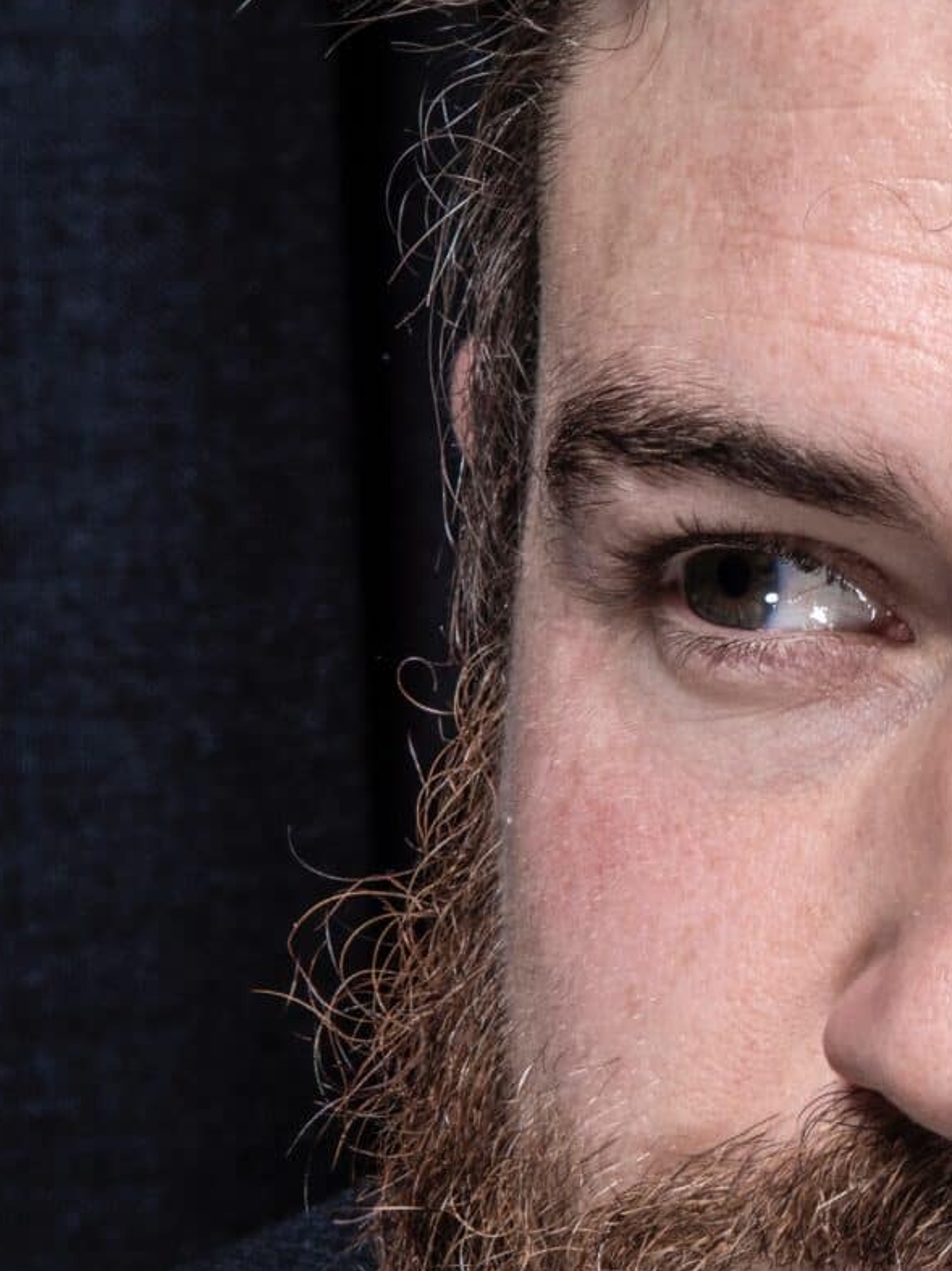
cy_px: 657
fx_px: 13795
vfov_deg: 5.3
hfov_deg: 3.9
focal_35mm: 376
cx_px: 1229
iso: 100
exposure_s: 1/100
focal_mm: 120
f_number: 18
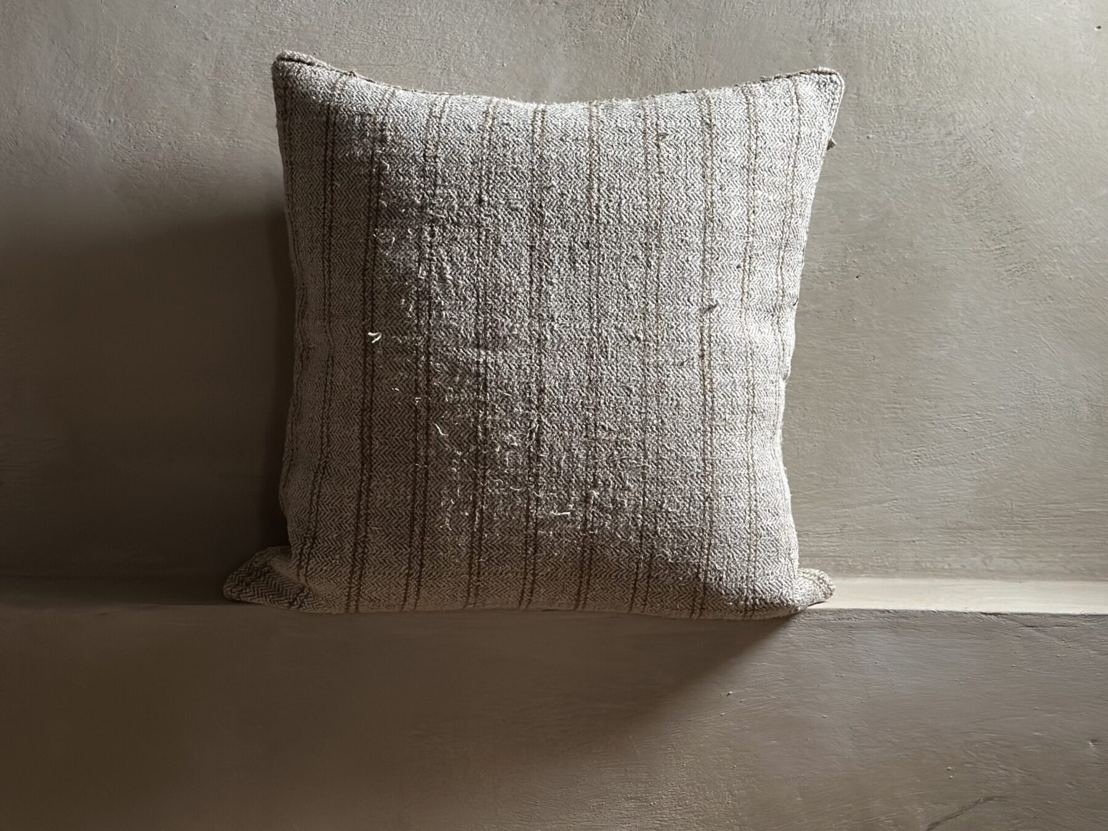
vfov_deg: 30.3
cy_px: 416
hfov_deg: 39.7
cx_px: 554
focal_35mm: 48
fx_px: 1536
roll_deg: -0.9
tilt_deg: -3.4
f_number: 1.78
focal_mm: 6.86
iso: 400
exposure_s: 1/40
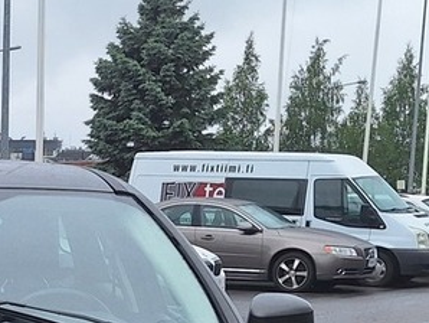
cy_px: 479
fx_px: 1377
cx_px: -98
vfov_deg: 12.7
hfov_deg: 16.9
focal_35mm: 111
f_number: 1.8
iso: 40
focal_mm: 5.54
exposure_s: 1/1055
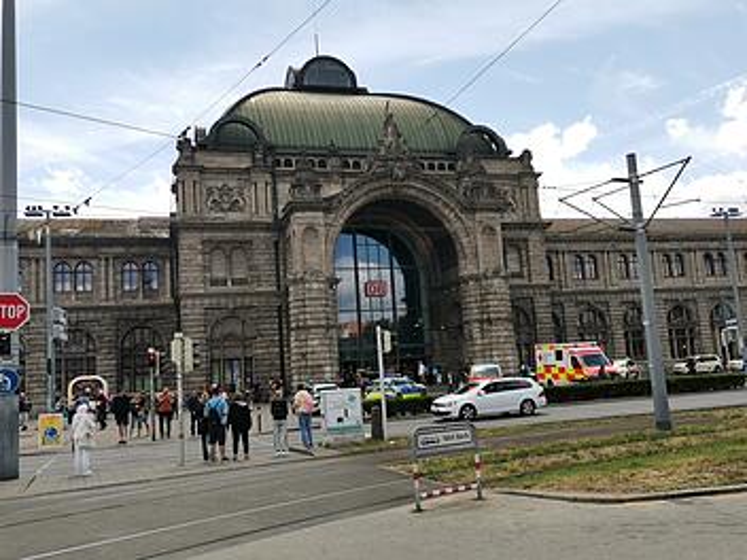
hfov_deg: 55.4
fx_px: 712
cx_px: 374
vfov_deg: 42.9
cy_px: 280
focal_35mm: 33
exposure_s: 1/1122
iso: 50
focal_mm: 4.75
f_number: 1.8
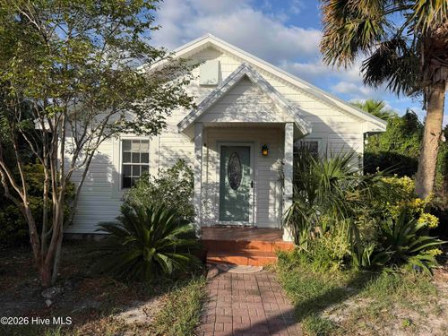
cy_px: 168
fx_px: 311
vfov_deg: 56.8
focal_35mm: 24
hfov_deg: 71.6
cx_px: 224
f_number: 1.78
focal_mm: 6.76
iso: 80
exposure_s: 1/3759
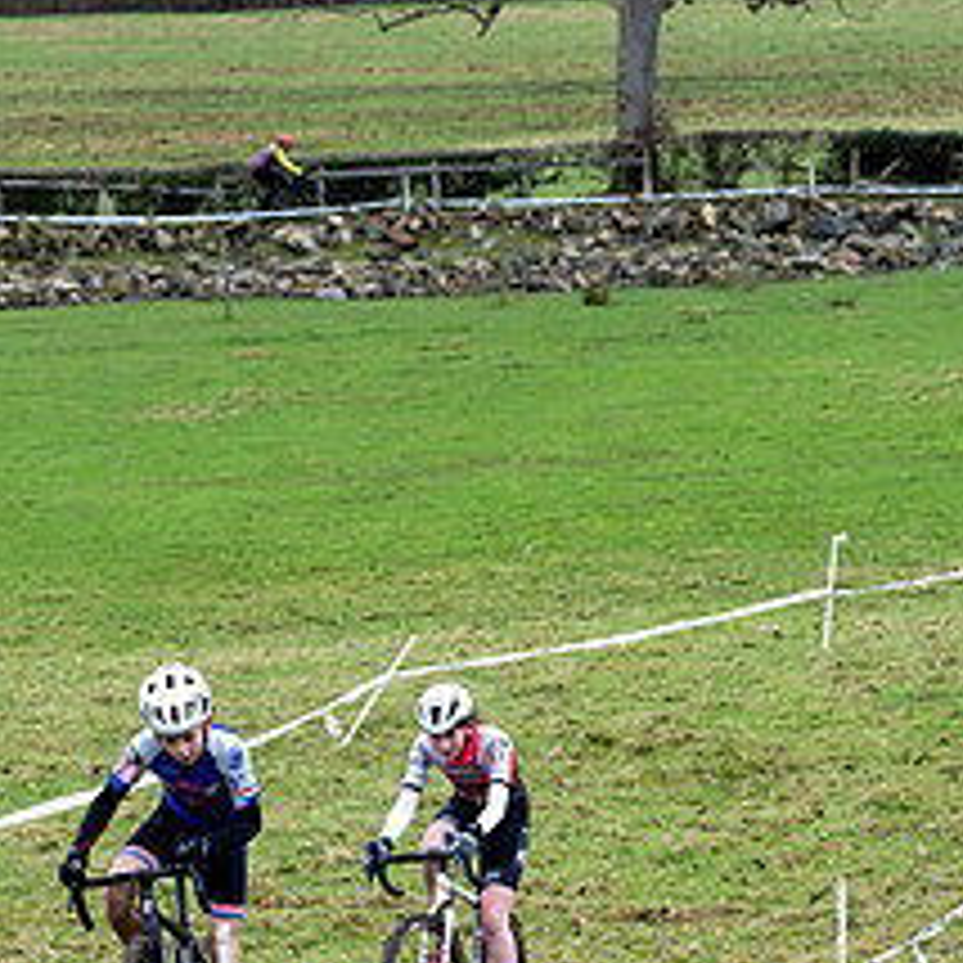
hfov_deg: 10.8
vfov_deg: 10.8
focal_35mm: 161
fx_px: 5067
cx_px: 220
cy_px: 754
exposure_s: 1/1000
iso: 800
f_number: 3.5
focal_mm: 70
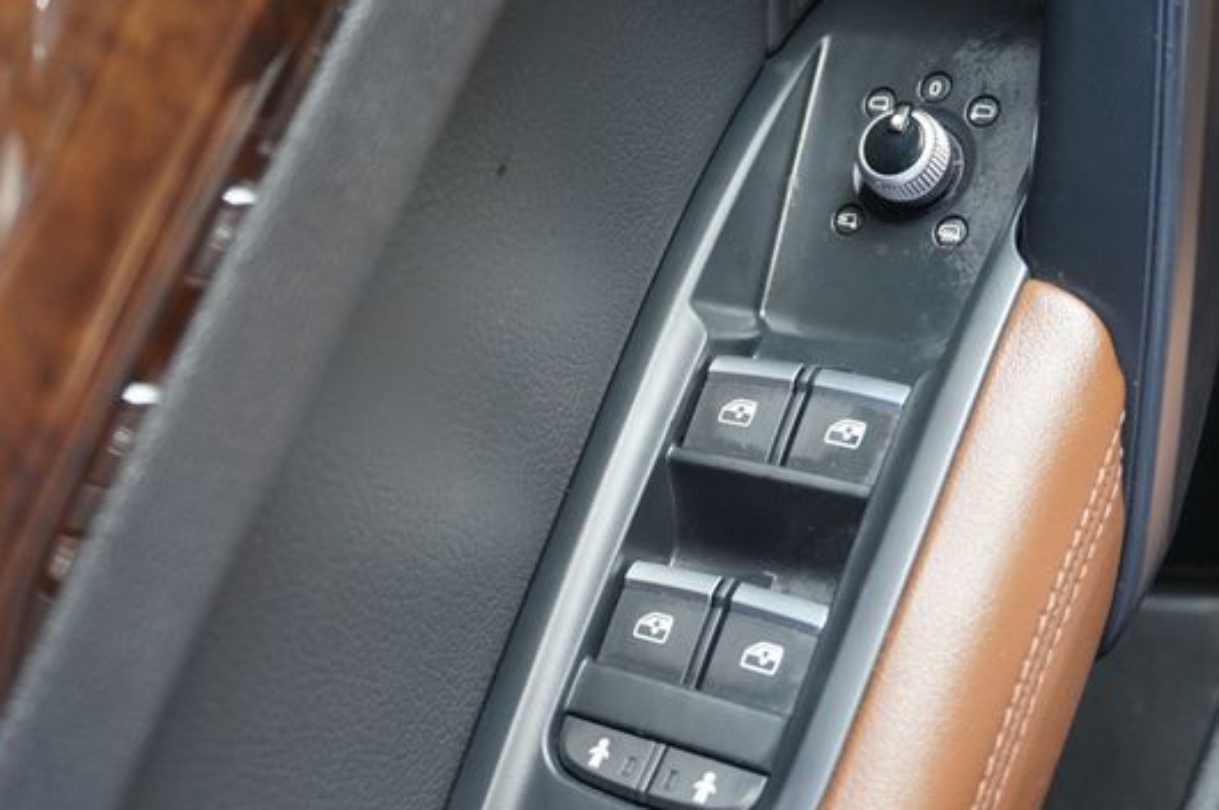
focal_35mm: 47
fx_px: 1590
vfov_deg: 28.6
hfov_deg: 41.9
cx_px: 643
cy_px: 422
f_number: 4.5
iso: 640
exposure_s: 1/60
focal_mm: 26
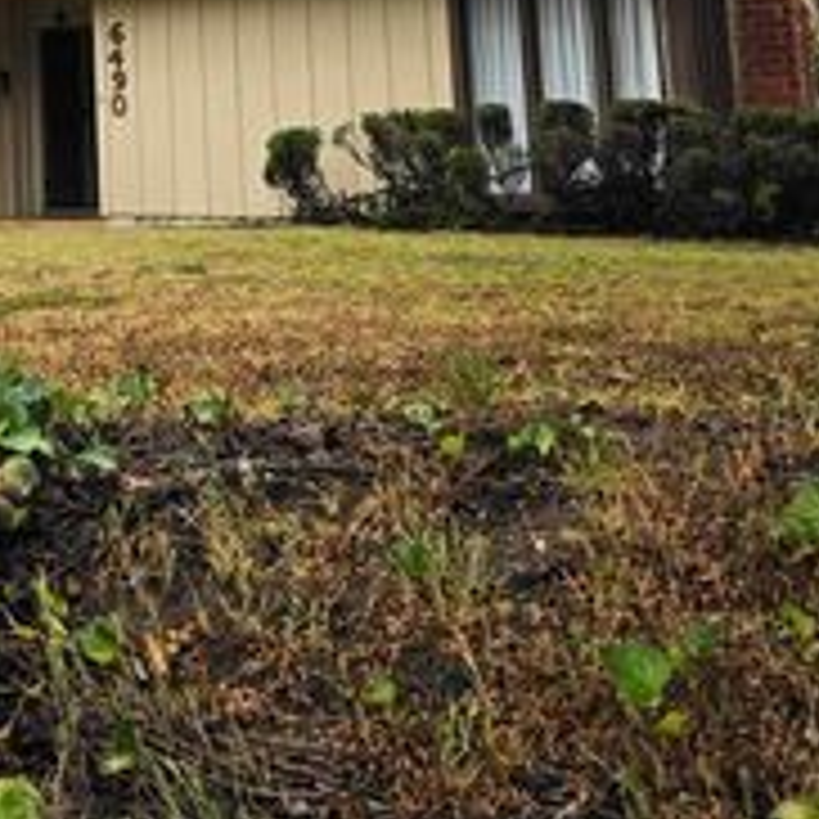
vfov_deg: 28.5
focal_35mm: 56
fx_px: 1499
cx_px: -108
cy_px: -20
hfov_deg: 27.6
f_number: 1.4
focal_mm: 6.5
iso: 64
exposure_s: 1/7939
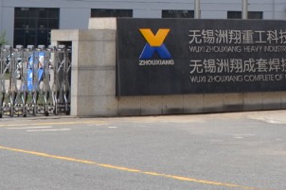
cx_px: 446
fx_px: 1135
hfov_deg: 13.4
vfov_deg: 9.3
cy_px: -105
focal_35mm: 143
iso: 100
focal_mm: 18
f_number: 9
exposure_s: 1/320
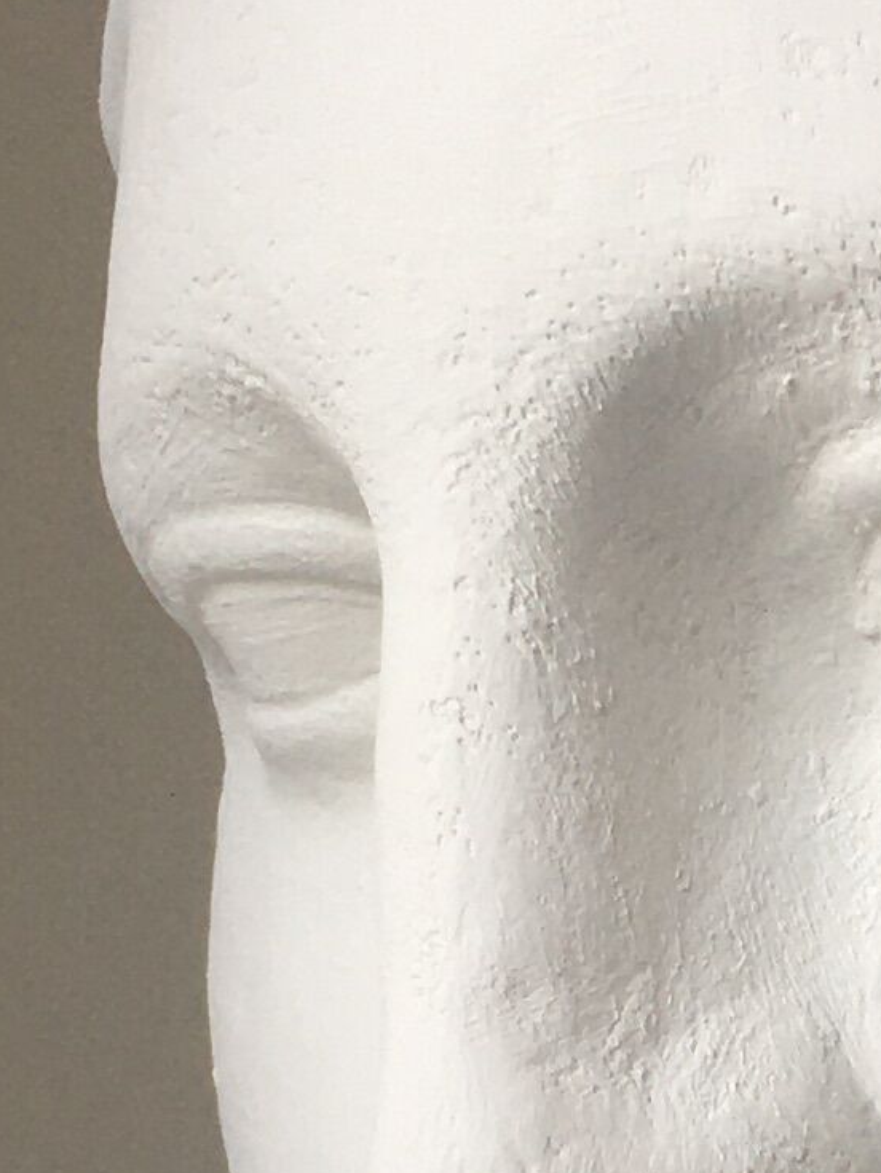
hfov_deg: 9.2
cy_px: 1578
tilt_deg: -4.3
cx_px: 1018
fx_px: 5391
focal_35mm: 159
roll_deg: -3.4
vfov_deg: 12.0
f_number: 2.2
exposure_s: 1/50
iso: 25
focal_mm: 4.15
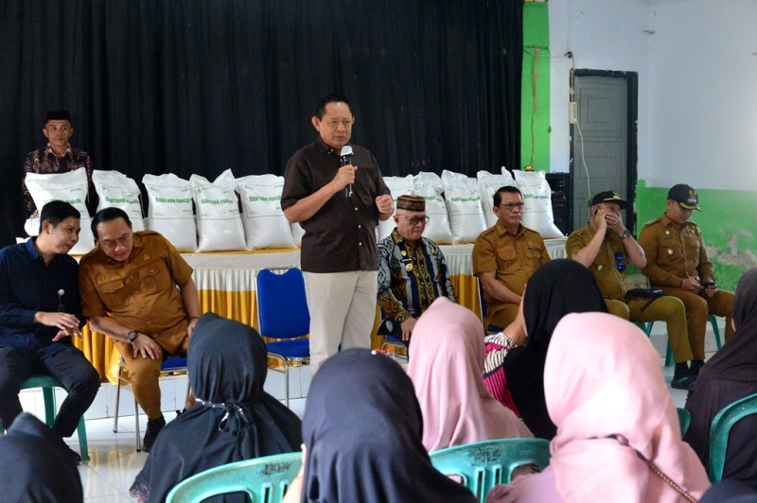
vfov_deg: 29.2
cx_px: 378
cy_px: 252
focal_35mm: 46
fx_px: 966
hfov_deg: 42.8
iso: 6400
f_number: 6.3
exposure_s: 1/125
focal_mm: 46
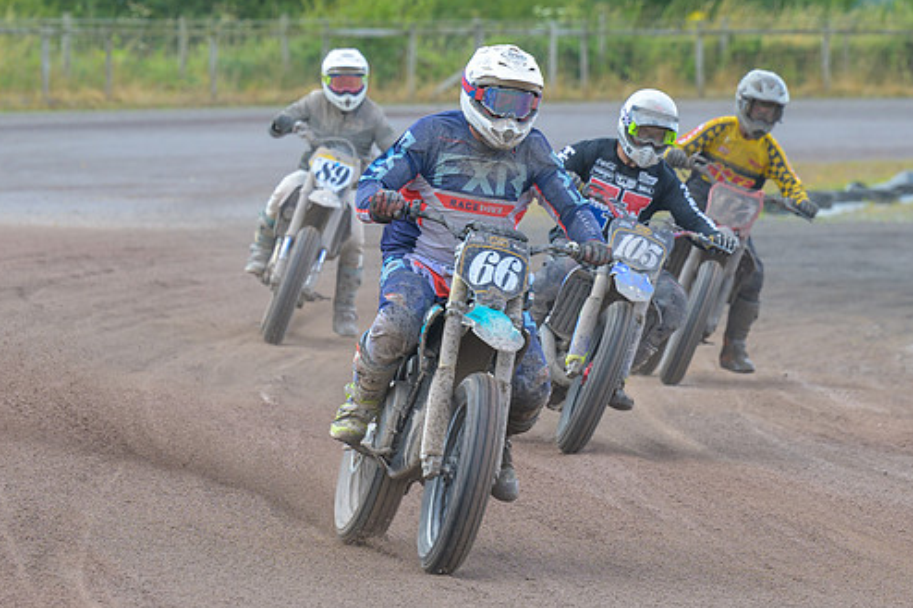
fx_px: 8695
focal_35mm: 343
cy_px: 346
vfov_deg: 4.0
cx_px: 572
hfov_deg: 6.0
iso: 160
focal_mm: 135
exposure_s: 1/500
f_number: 4
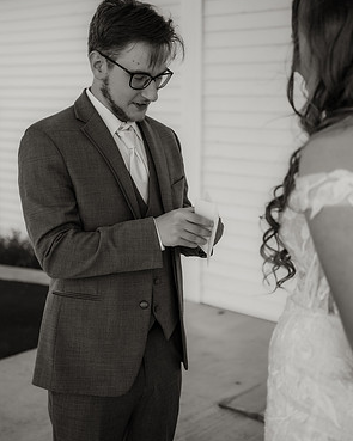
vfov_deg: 34.2
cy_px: 215
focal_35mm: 55
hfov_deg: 27.6
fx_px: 719
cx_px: 178
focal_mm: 32
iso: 400
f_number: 1.8
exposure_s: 1/2500
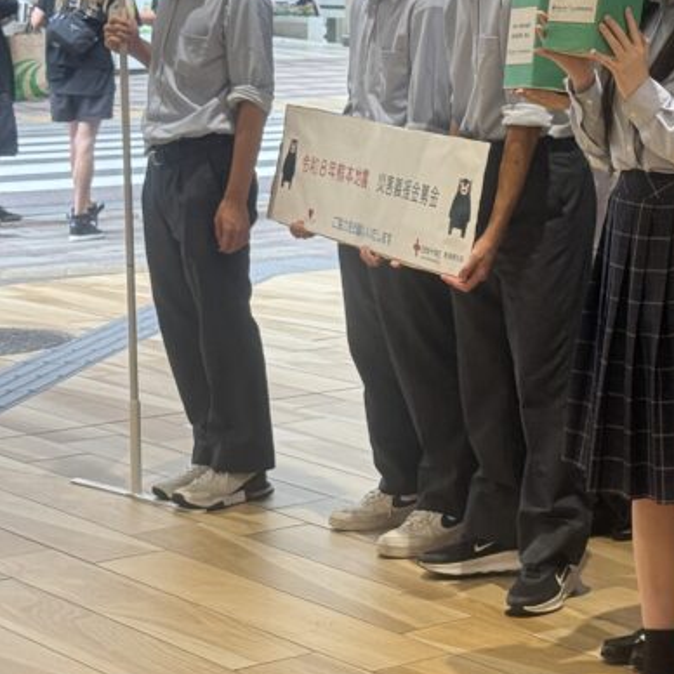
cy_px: 144
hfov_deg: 15.3
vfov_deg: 15.5
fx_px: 2467
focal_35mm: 112
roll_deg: +0.5
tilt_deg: -4.9
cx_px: 665
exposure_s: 1/100
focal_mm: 6.76
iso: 125
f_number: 1.78
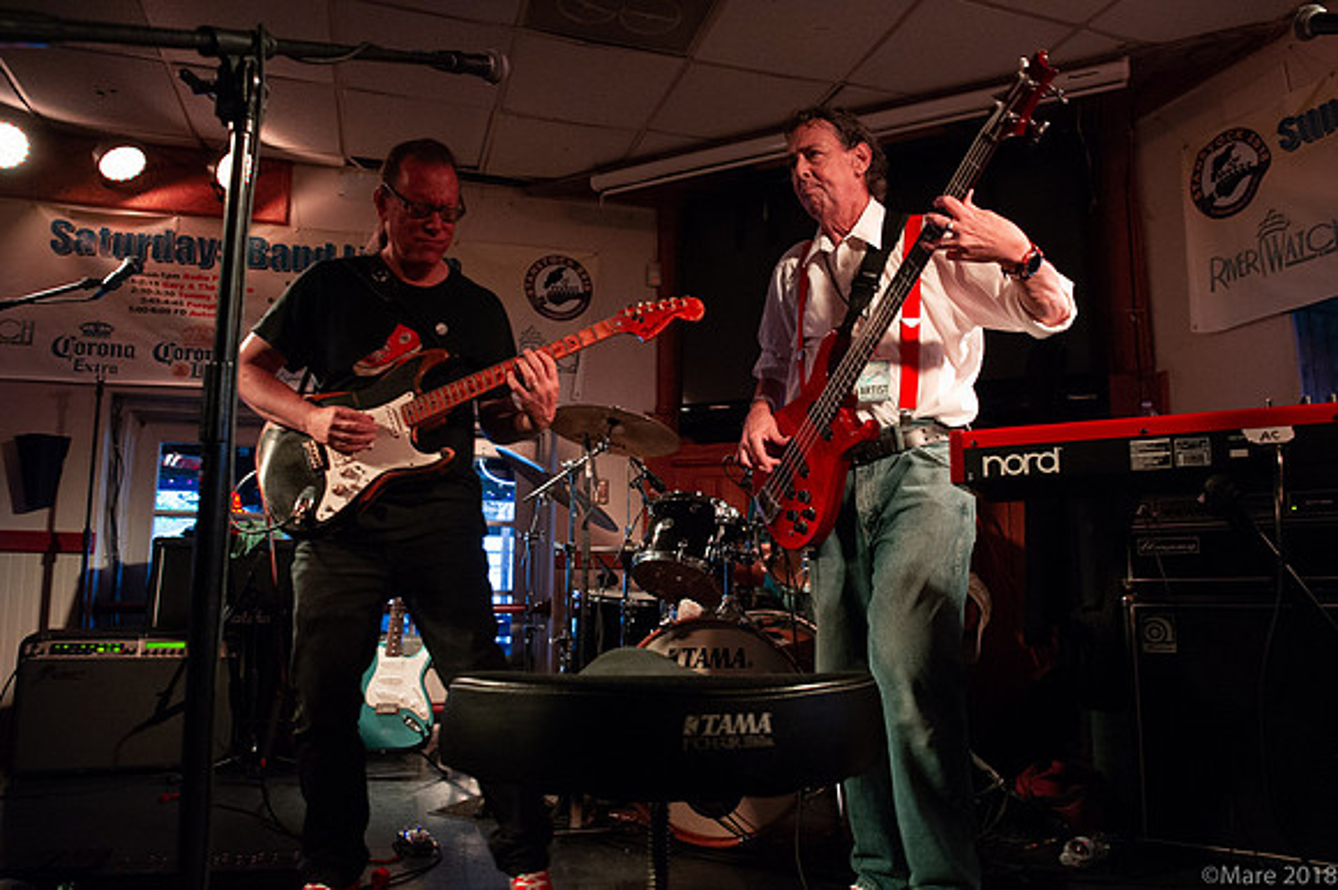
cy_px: 445
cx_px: 669
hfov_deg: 73.8
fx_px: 891
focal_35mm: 24
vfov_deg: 53.1
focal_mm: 24
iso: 6400
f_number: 6.3
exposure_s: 1/80
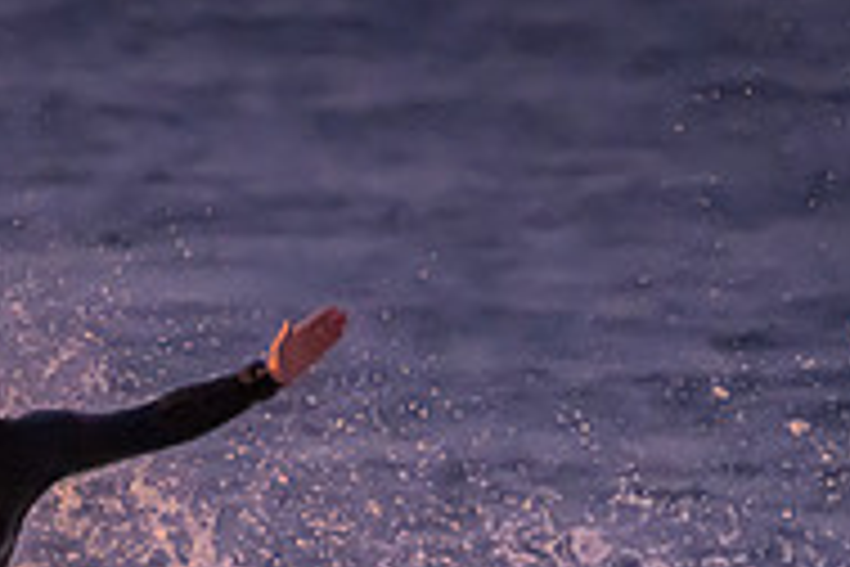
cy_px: 890
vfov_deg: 0.4
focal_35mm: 3428
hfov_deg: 0.6
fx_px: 80933
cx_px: -343
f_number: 11
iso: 25600
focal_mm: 1000
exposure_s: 1/400
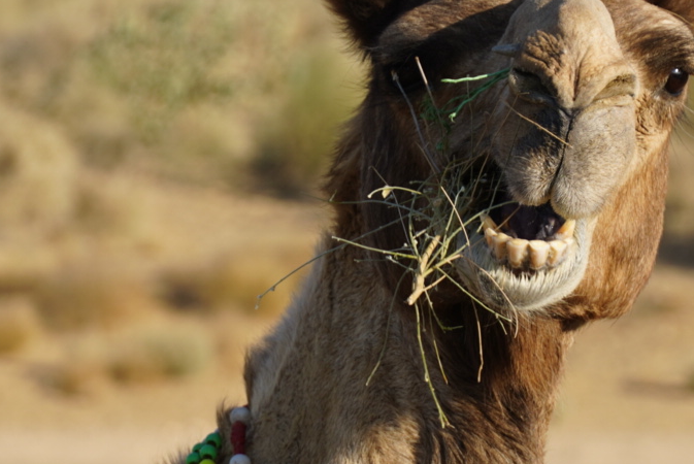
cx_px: 395
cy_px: 241
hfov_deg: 5.1
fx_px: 7857
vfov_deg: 3.4
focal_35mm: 407
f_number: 5.6
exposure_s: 1/500
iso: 100
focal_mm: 113
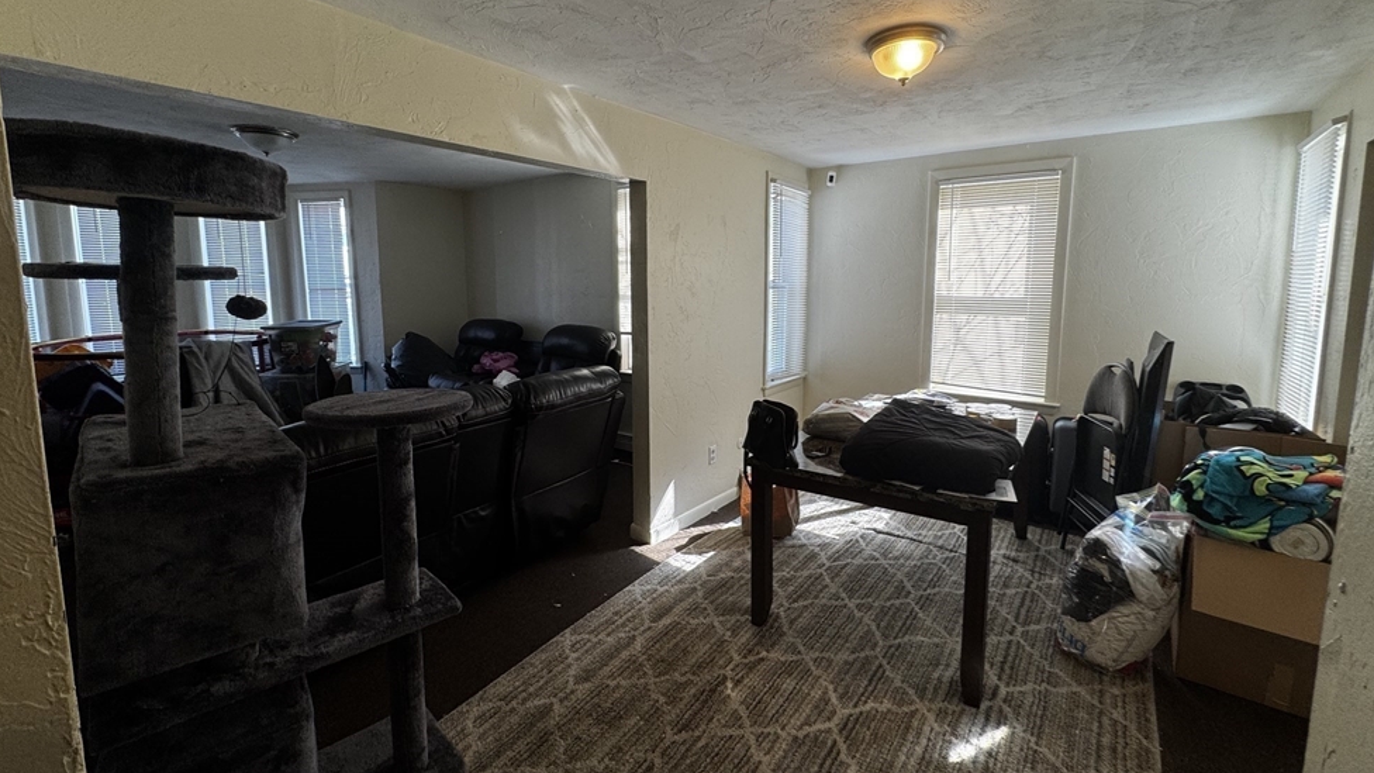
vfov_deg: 66.9
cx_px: 712
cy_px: 344
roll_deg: +0.4
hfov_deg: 99.3
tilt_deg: -7.4
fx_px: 583
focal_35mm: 16
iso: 80
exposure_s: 1/120
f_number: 2.2
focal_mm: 2.22
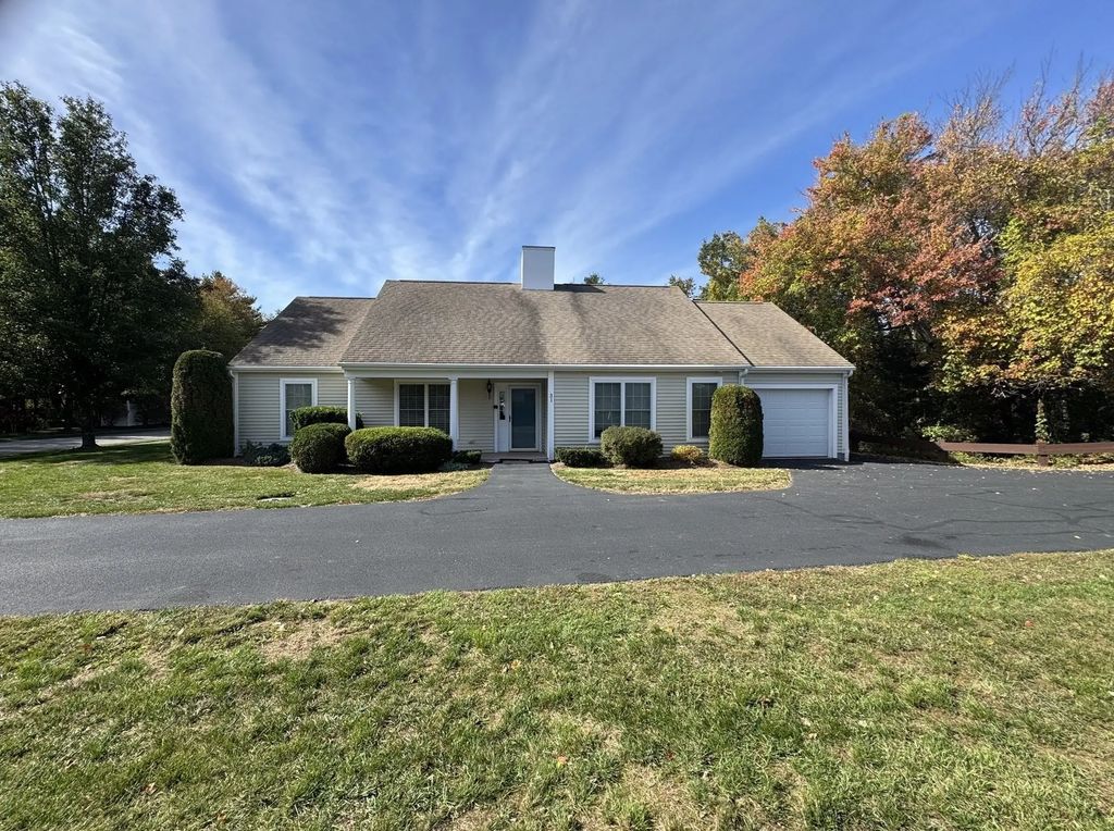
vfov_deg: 85.5
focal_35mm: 14
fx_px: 450
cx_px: 557
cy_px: 416
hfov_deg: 102.2
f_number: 2.2
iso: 50
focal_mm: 2.22
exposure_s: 1/921
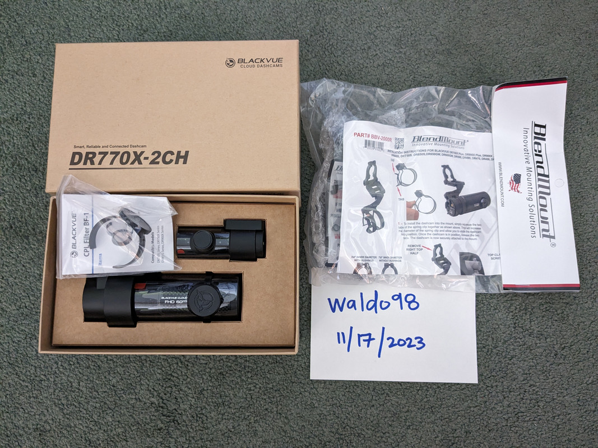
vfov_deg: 51.3
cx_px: 299
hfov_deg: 65.3
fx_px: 466
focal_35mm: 27
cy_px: 224
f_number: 1.73
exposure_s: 1/24
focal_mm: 4.38
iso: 576
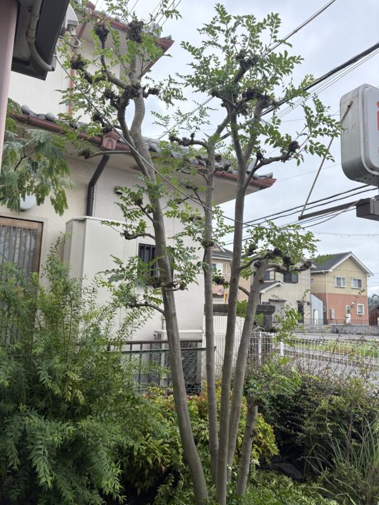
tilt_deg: +9.0
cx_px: 190
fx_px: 380
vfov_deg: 67.3
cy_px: 252
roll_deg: -1.6
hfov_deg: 53.1
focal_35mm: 26
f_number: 1.6
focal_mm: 5.96
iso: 50
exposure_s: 1/1667
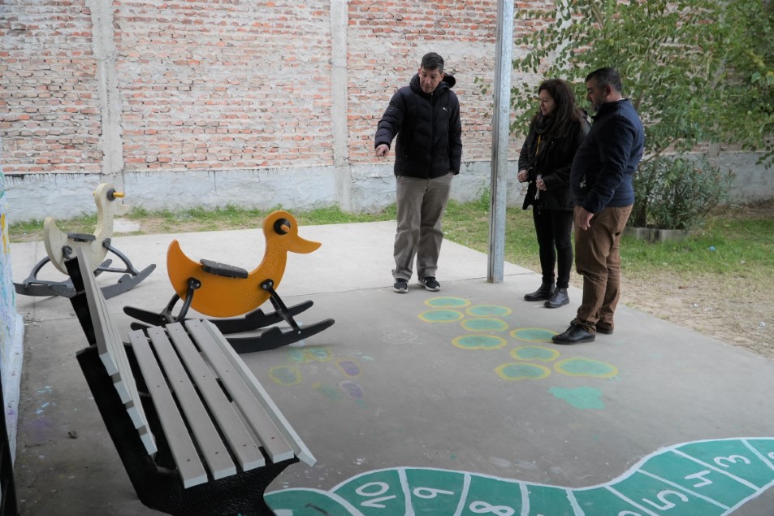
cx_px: 387
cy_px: 258
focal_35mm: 31
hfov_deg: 60.3
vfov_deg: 42.3
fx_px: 666
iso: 640
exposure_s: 1/160
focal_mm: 21
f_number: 4
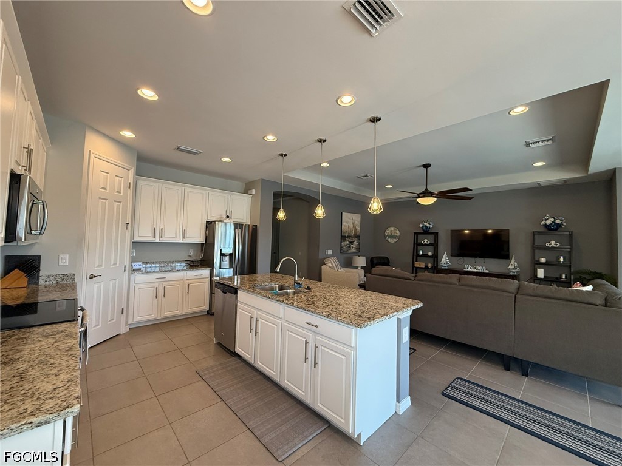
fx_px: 252
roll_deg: -1.3
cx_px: 311
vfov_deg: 85.7
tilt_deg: +1.9
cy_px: 233
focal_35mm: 14
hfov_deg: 102.1
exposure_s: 1/120
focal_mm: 2.22
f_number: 2.2
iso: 200
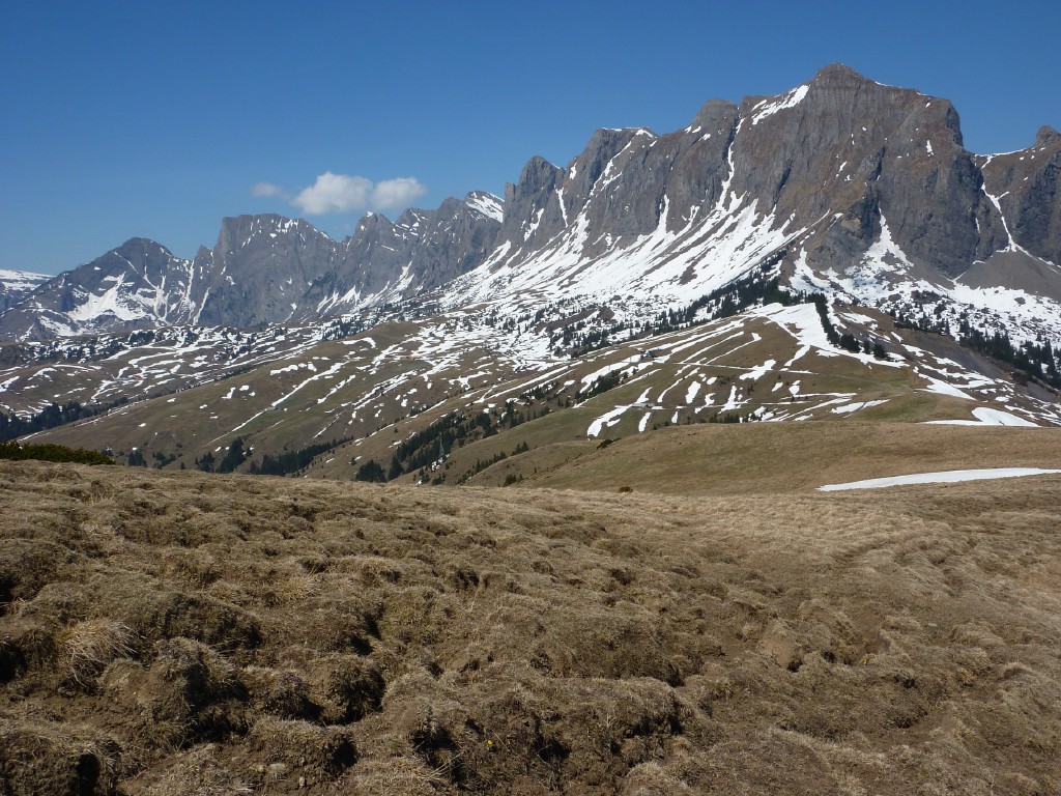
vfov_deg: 40.7
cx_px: 530
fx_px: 1073
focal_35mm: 35
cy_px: 398
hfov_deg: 52.6
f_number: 5.6
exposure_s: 1/800
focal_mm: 5.7
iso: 80
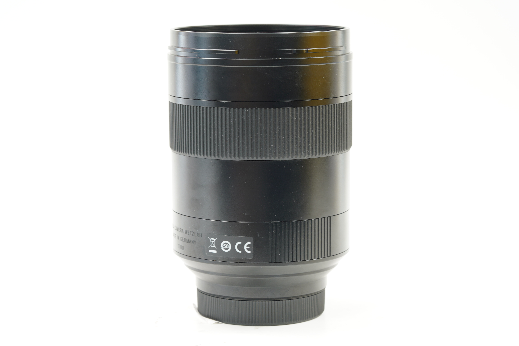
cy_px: 173
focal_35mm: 90
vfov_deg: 15.2
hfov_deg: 22.6
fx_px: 1297
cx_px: 260
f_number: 11
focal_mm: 90
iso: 200
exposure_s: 1/1.25
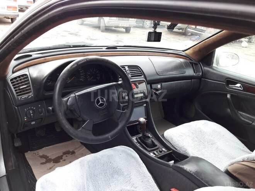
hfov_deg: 63.4
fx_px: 206
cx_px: 128
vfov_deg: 49.7
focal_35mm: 28
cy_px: 96
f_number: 1.9
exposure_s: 1/50
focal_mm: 3.7
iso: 50
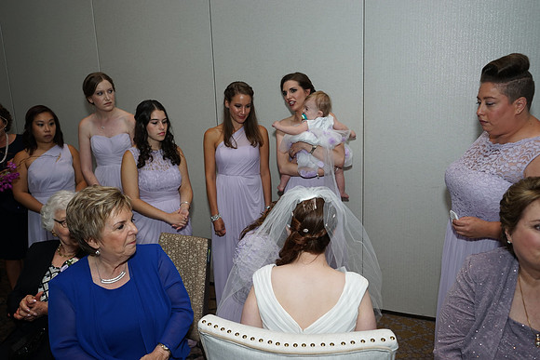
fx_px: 435
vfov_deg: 45.0
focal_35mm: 29
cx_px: 270
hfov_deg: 63.6
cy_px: 180
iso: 500
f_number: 5.6
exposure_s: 1/125
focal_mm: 29
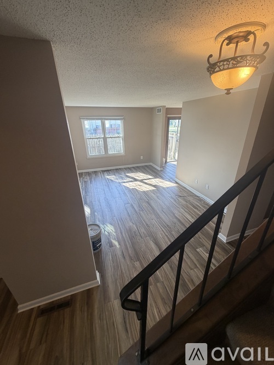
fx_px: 148
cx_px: 137
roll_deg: -1.3
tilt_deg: -22.6
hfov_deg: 85.7
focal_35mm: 14
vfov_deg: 102.1
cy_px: 182
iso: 125
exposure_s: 1/120
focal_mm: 2.22
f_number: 2.2
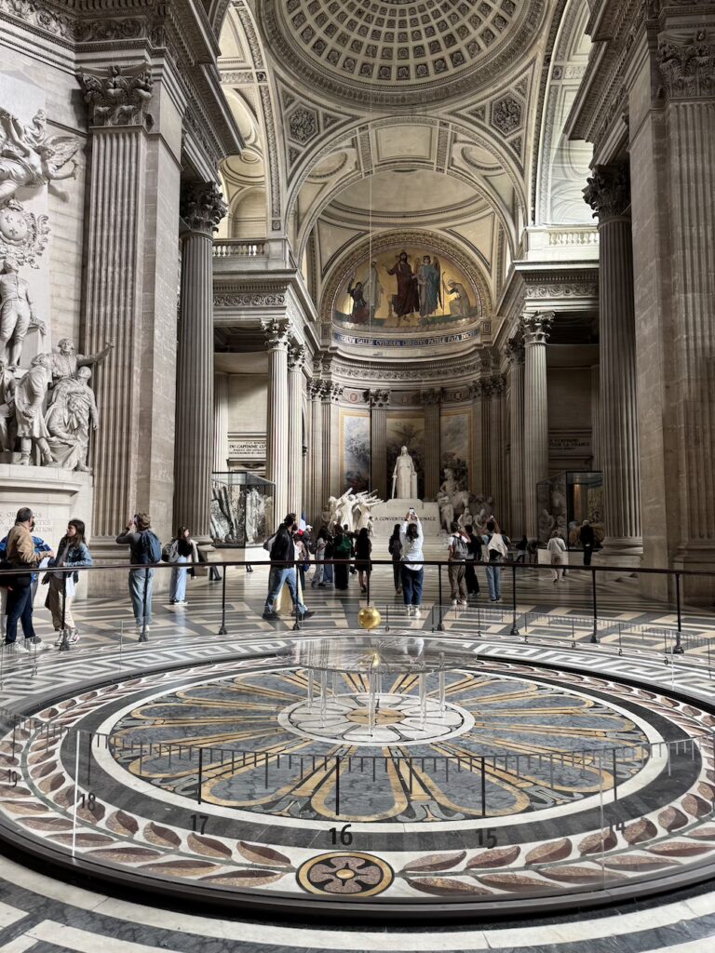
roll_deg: -0.2
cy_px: 476
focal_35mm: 24
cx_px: 358
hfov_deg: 56.8
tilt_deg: +5.9
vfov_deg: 71.6
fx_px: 661
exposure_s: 1/121
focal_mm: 6.76
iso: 200
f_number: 1.78
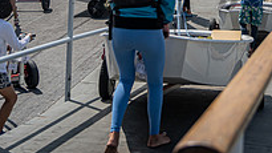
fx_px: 714
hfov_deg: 21.5
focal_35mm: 99
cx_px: 187
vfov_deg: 11.6
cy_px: -86
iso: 250
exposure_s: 1/5000
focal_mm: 43
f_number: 5
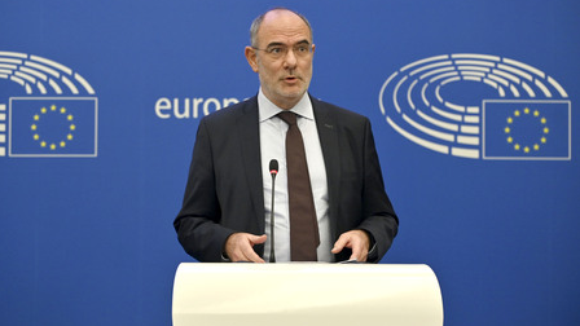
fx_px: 1538
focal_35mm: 100
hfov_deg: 21.4
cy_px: 175
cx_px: 289
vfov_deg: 12.1
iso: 800
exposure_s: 1/500
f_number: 2.8
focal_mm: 95
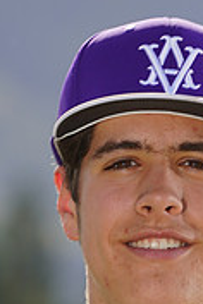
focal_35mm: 1053
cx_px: 152
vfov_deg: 2.0
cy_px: 424
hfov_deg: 1.3
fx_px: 8906
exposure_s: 1/250
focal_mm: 321
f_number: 9
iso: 100
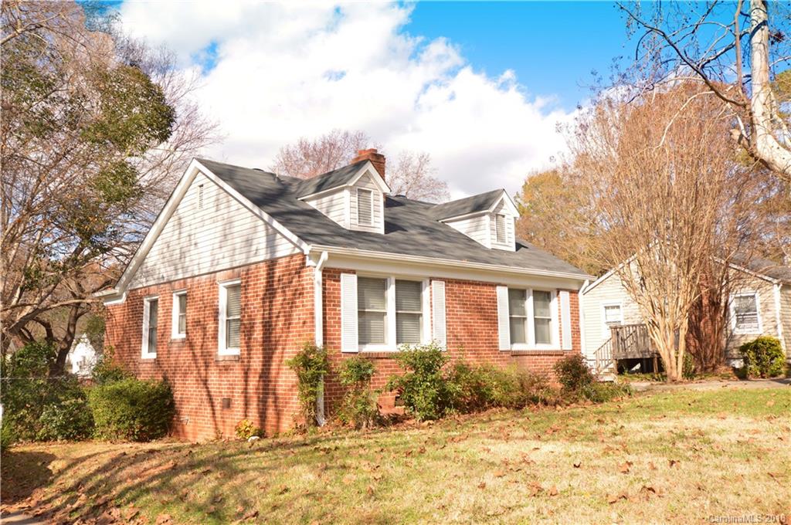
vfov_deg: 39.9
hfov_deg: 57.3
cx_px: 396
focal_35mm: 33
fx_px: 724
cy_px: 262
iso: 100
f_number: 5.6
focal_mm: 22
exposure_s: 1/160
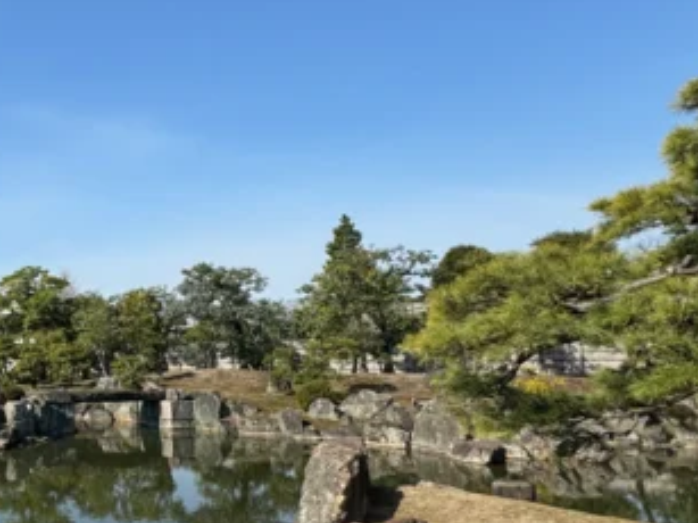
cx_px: -70
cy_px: 321
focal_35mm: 35
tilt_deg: +3.7
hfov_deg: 41.7
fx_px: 705
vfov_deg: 40.4
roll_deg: +0.6
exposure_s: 1/1880
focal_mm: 2.22
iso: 50
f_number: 2.2
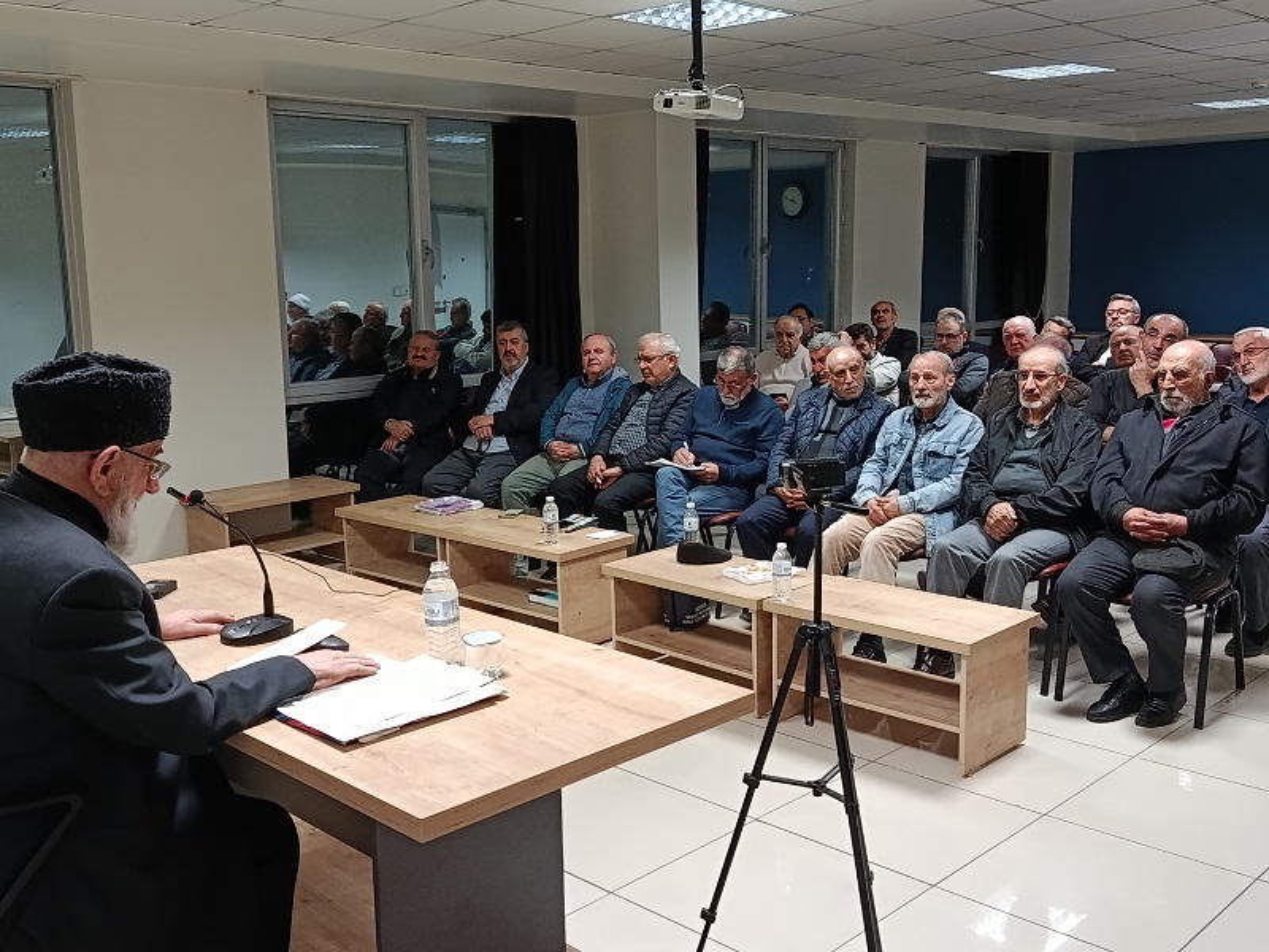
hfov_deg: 52.6
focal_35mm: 35
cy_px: 476
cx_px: 634
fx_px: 1283
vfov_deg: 40.7
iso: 1000
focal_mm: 5.24
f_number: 1.7
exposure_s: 1/50
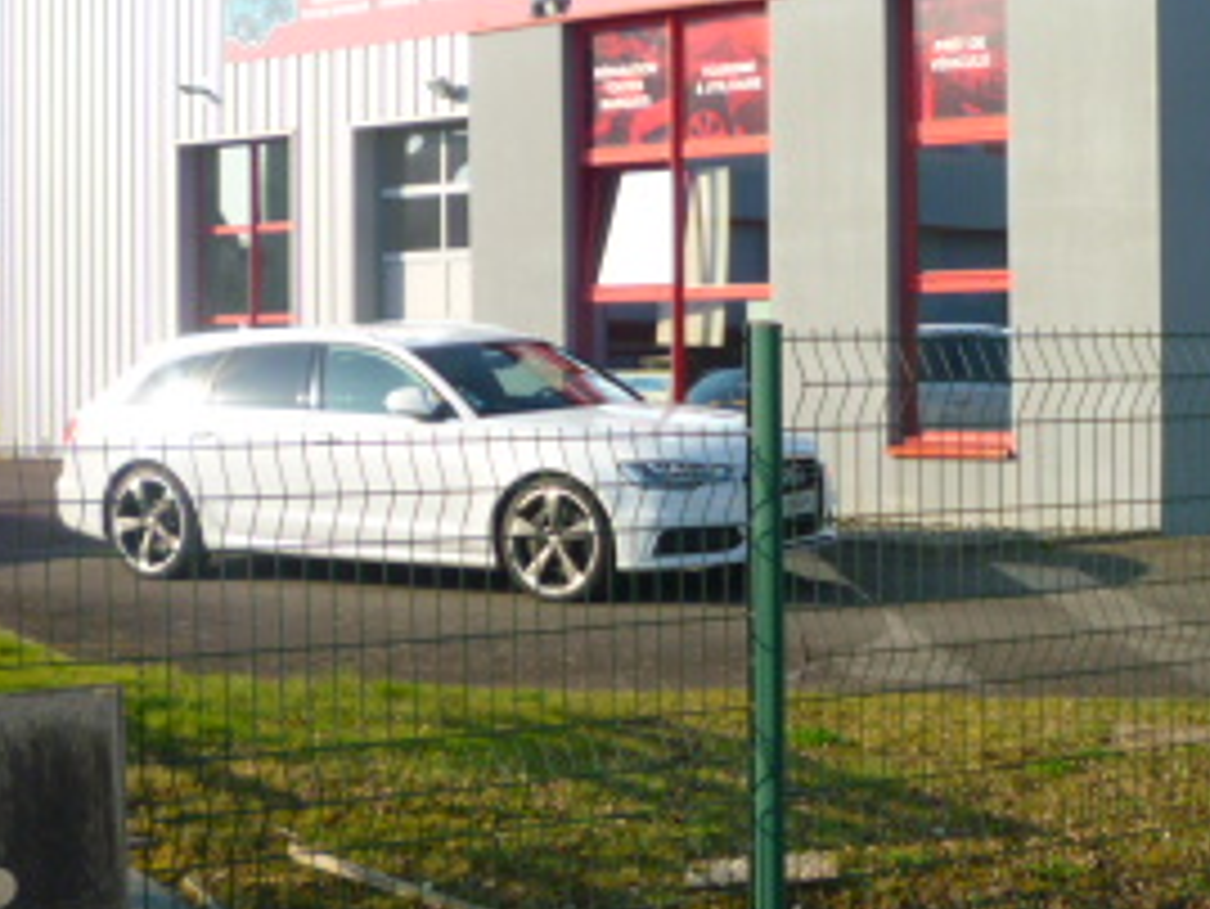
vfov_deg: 21.3
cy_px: 356
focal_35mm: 69
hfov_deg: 27.5
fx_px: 2413
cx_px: 981
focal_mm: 5.2
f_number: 3.3
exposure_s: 1/500
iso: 100
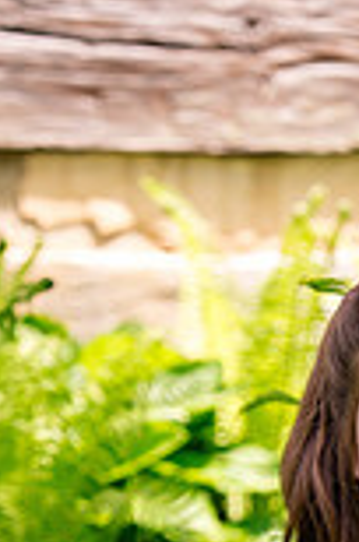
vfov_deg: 9.9
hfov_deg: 6.6
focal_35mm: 205
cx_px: 412
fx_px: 3080
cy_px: 644
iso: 100
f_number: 2.8
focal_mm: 70
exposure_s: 1/500
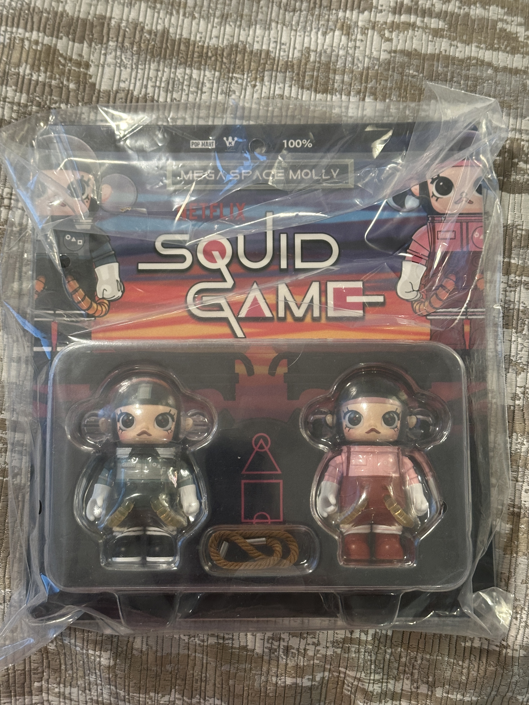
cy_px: 352
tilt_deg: -71.0
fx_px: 978
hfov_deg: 30.3
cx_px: 264
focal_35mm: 48
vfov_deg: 39.7
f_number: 1.78
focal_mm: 6.86
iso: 320
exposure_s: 1/40
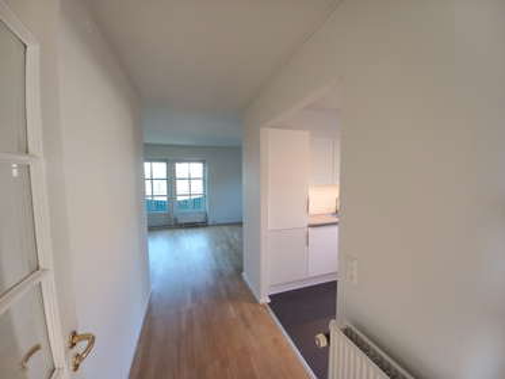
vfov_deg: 89.9
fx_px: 190
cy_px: 190
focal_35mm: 13
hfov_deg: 106.2
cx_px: 252
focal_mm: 1.42
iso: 100
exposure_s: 1/50
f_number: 2.2
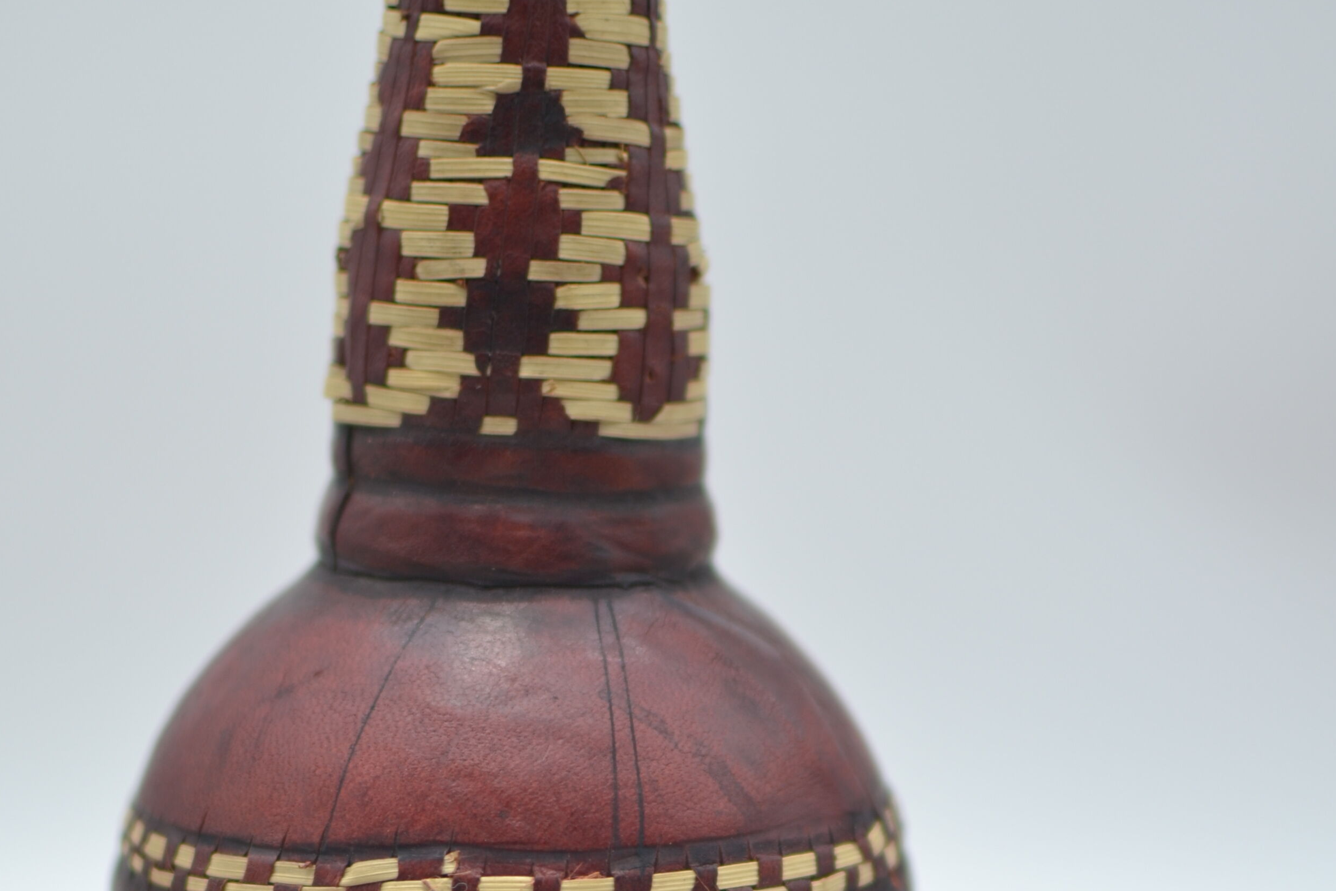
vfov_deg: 13.9
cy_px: 884
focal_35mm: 97
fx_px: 3597
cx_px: 545
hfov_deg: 21.0
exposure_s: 1/400
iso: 100
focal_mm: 35
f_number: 1.8
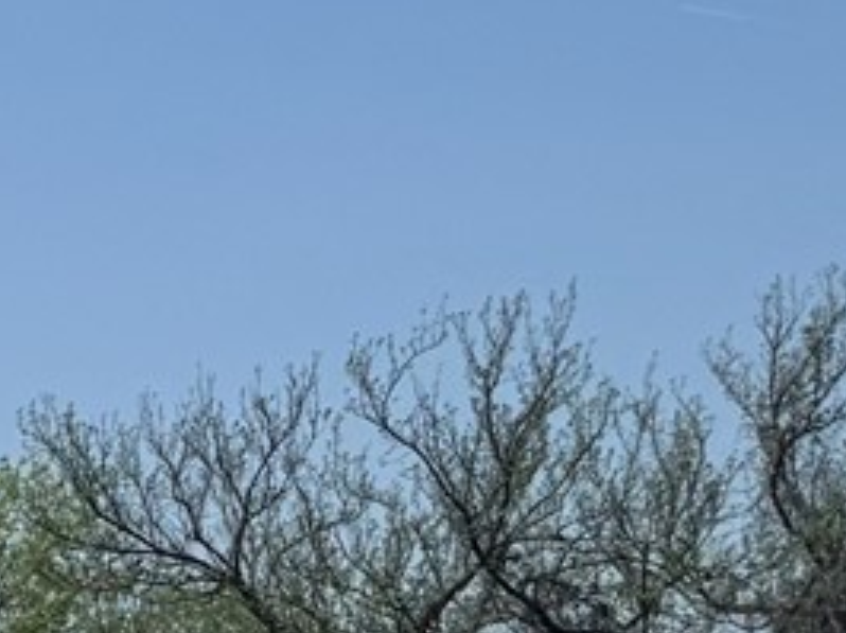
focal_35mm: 185
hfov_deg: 8.1
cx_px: -2172
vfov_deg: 7.9
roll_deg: -1.0
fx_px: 4517
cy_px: 957
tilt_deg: +2.2
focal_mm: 6.76
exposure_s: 1/9091
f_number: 1.78
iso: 80
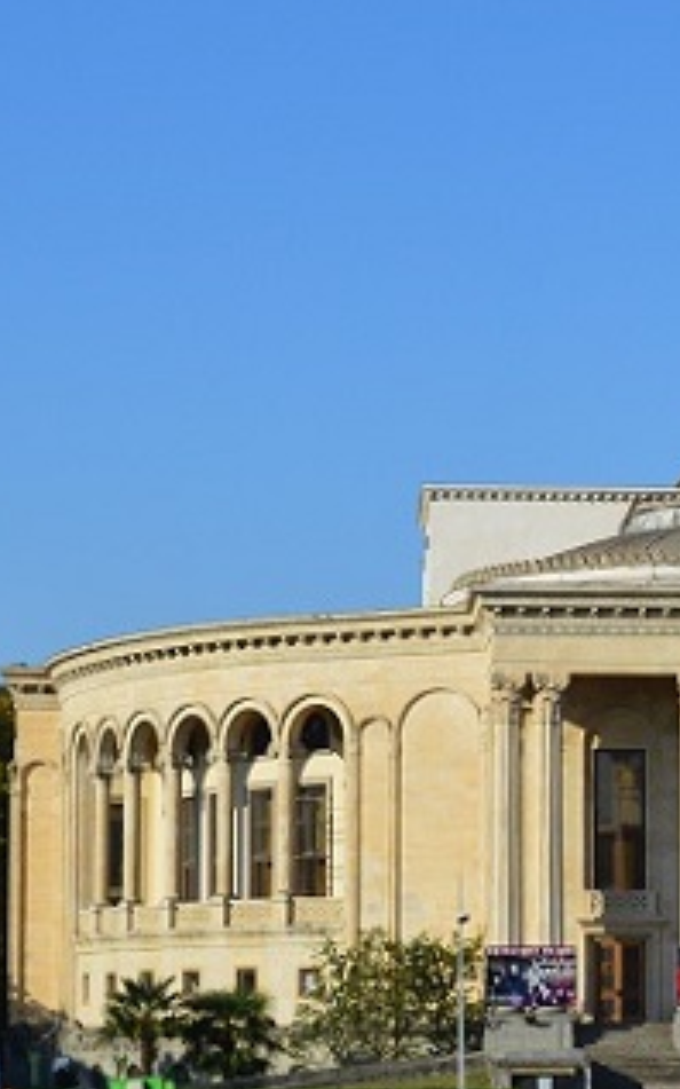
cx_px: 749
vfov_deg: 15.2
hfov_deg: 9.5
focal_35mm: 137
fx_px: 4064
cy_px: 703
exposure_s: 1/500
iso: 320
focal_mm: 38
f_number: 11
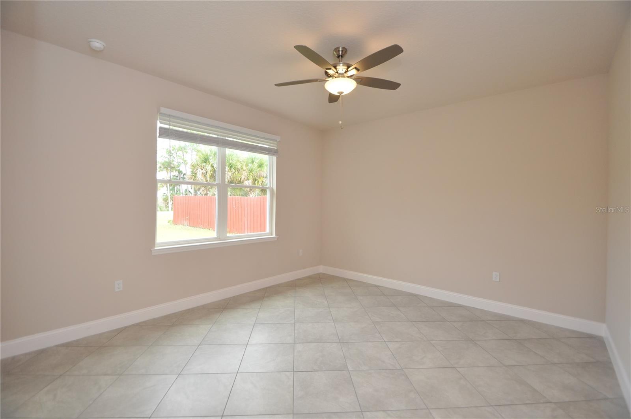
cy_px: 210
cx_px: 316
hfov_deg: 100.5
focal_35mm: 15
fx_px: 263
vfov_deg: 77.2
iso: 400
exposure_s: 1/100
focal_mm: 10
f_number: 5
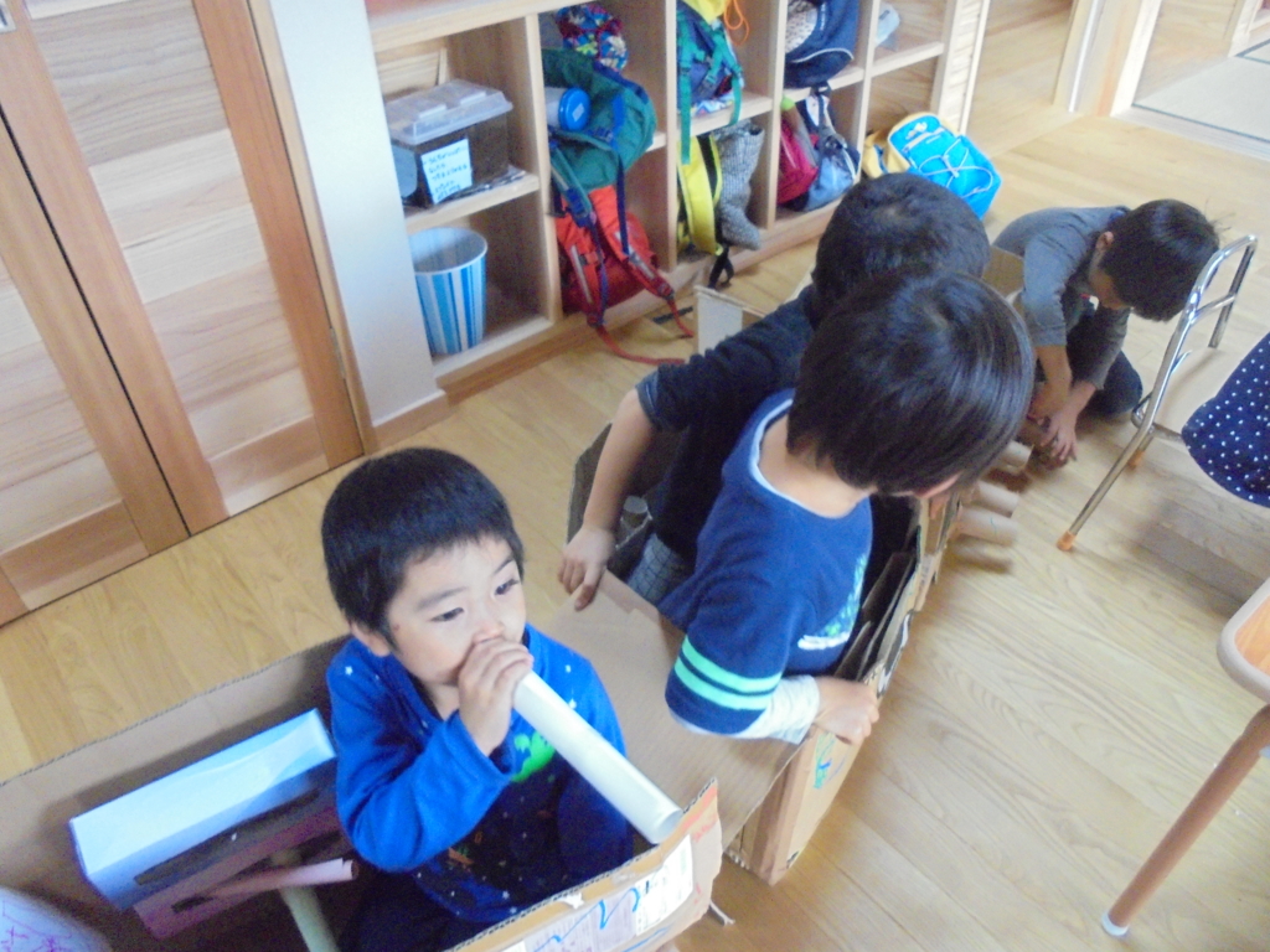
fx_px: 954
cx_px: 635
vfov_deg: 53.1
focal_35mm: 26
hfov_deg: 67.3
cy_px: 476
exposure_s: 1/30
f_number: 3.5
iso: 800
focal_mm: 4.6
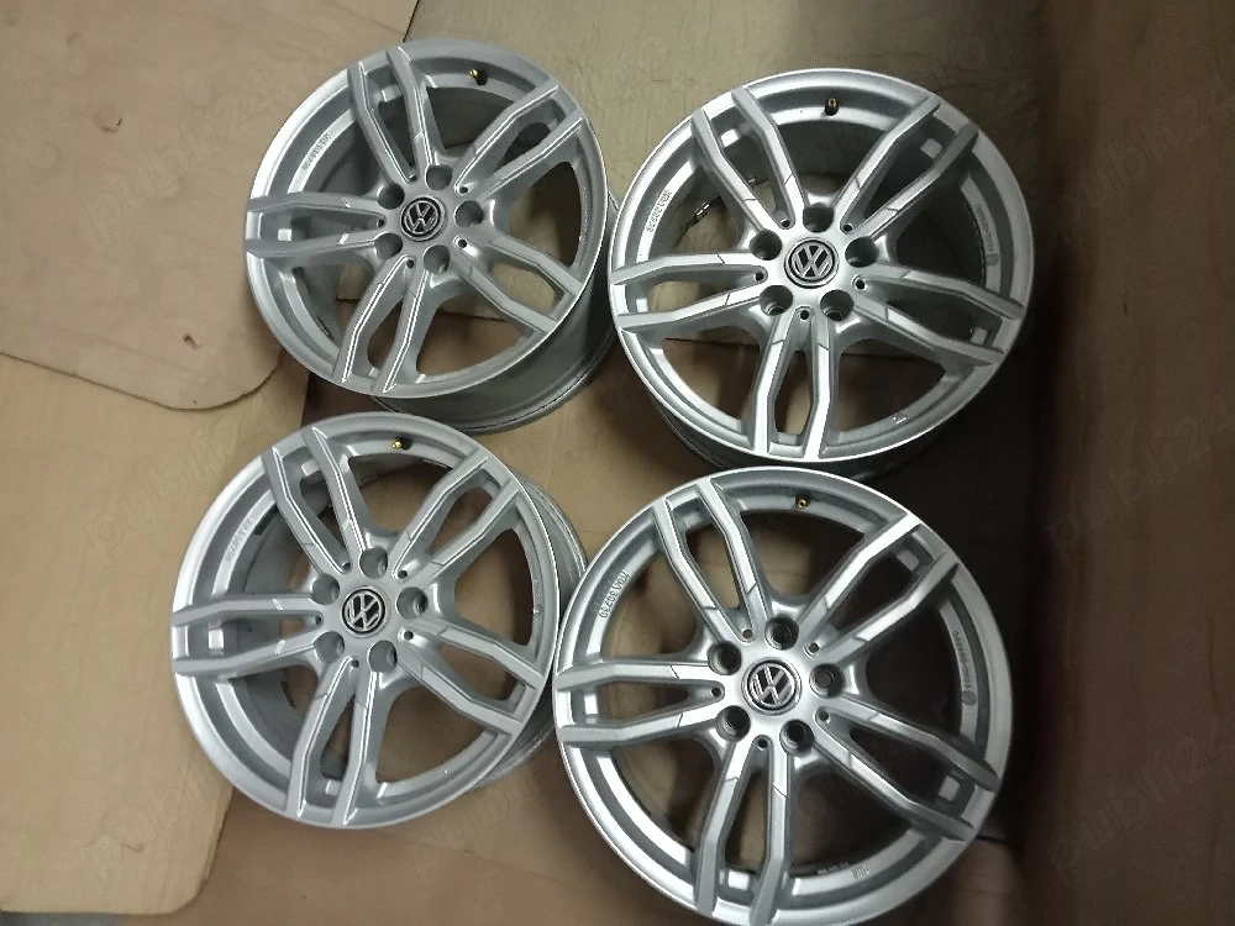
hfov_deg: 63.4
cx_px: 618
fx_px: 999
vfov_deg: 49.7
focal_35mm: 28
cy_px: 463
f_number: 2.2
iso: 1118
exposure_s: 1/25.1
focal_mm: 3.46
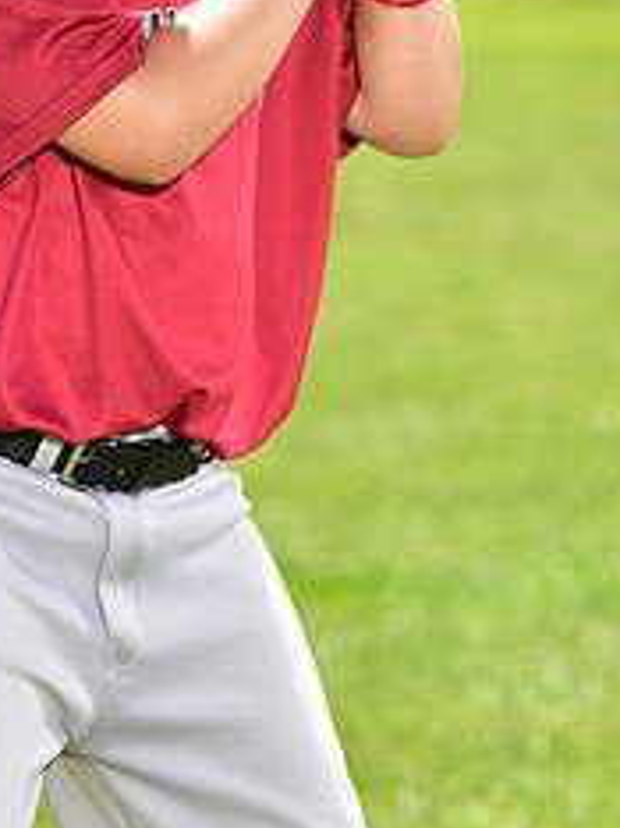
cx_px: 126
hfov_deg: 4.8
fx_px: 7417
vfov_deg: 6.4
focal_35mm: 310
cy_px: -120
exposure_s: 1/200
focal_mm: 130
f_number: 5
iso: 80
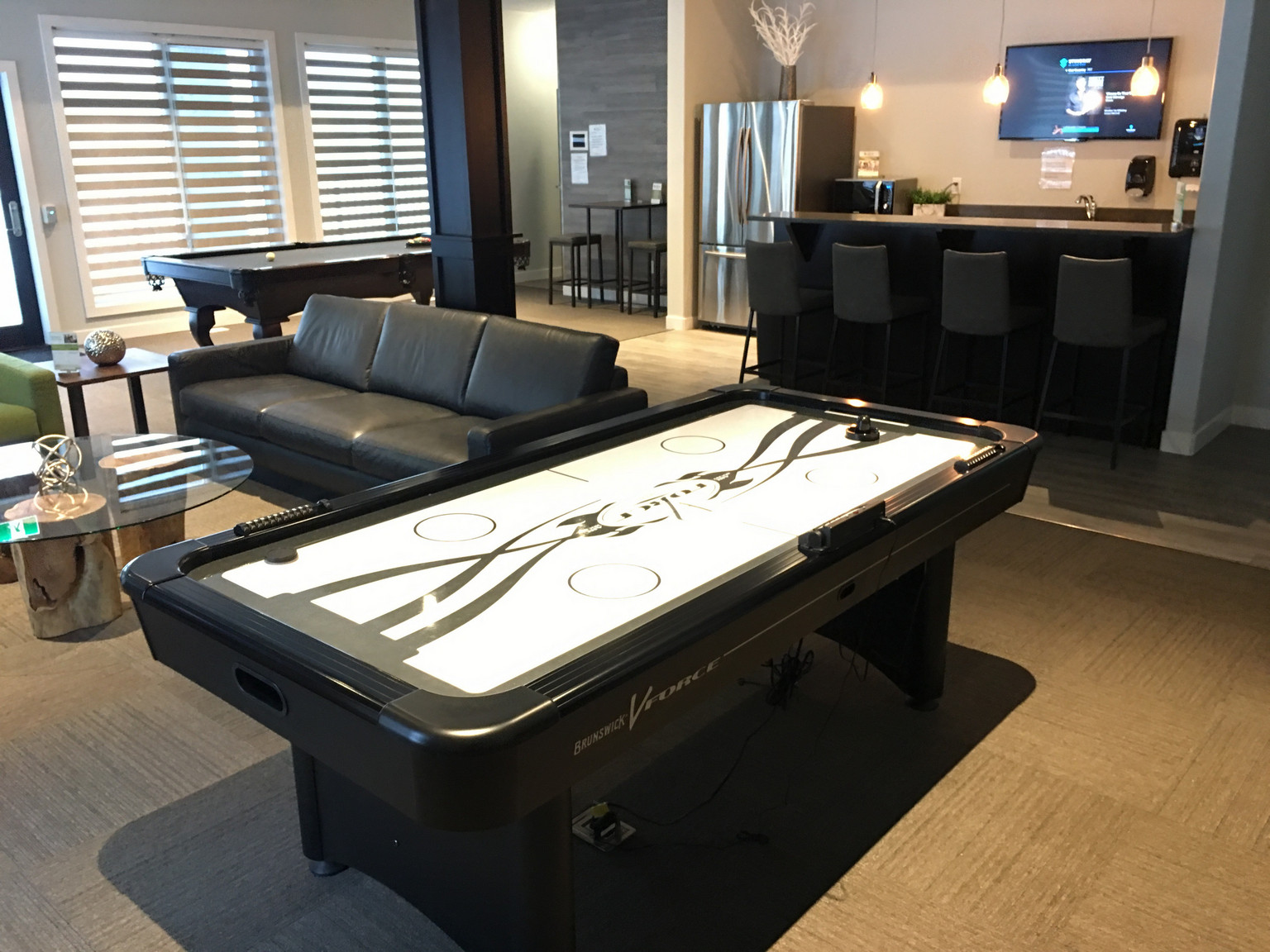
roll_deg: +0.4
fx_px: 1064
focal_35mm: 29
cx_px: 635
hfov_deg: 61.7
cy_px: 476
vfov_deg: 48.2
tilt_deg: -17.8
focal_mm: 4.15
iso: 50
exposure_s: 1/4
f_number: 2.2
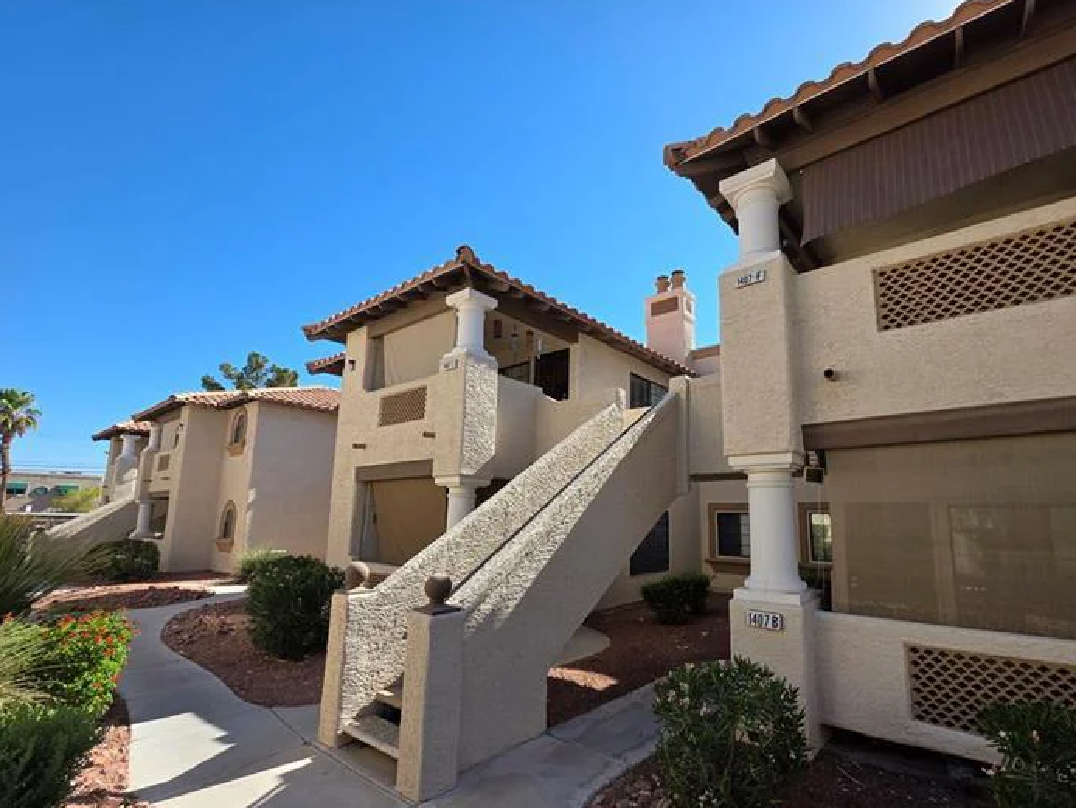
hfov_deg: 97.9
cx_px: 588
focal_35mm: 15
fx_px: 466
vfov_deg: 81.5
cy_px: 444
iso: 40
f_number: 1.9
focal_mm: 2.2
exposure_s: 1/1202
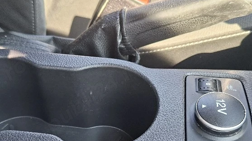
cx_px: 125
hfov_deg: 45.5
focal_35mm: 45
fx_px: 301
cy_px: 100
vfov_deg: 26.3
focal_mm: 5.54
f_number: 1.8
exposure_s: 1/116
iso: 50
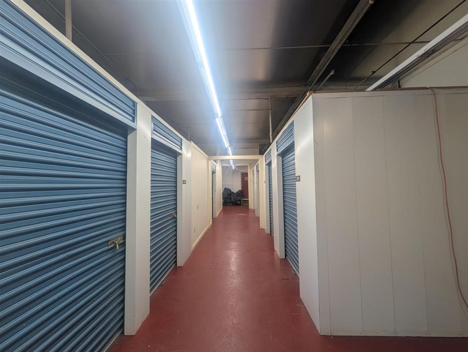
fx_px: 162
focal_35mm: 12
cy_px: 176
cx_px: 234
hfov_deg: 110.5
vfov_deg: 94.6
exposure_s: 1/120
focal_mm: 2.02
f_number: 1.7
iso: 65
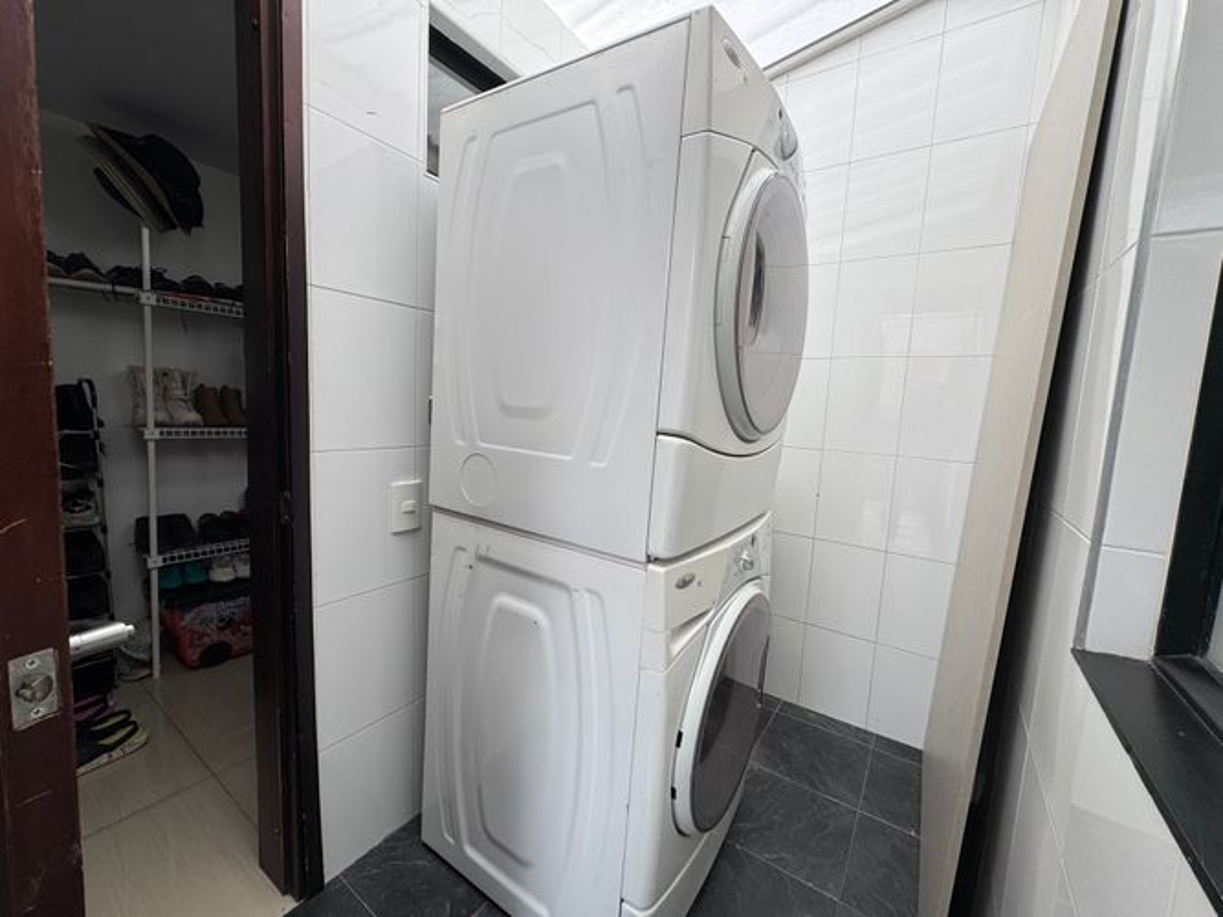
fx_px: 495
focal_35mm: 14
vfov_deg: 85.7
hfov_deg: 102.1
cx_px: 612
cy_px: 458
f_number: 2.2
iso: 40
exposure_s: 1/185
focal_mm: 2.22
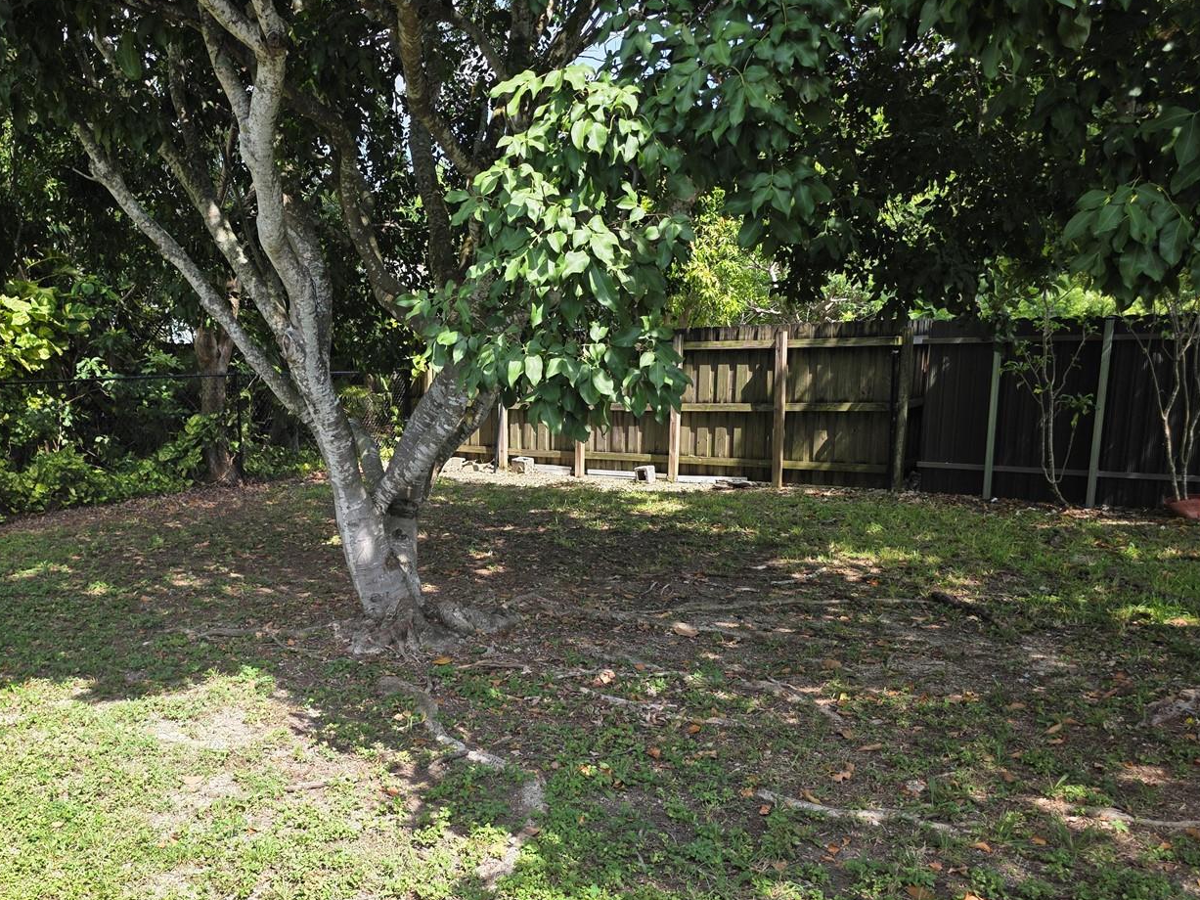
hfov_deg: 59.0
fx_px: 1040
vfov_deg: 46.4
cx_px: 428
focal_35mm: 30
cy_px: 559
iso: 25
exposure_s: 1/359
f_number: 1.7
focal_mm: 6.3
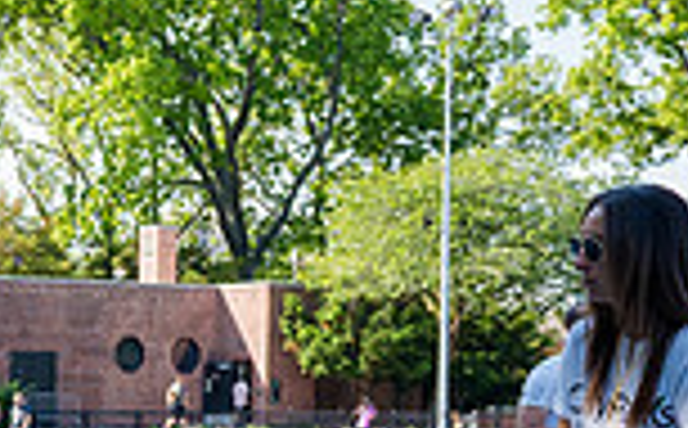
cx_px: -176
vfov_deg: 10.1
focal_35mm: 125
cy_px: 645
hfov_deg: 16.0
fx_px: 2339
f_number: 4.5
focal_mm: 26
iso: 400
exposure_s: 1/500
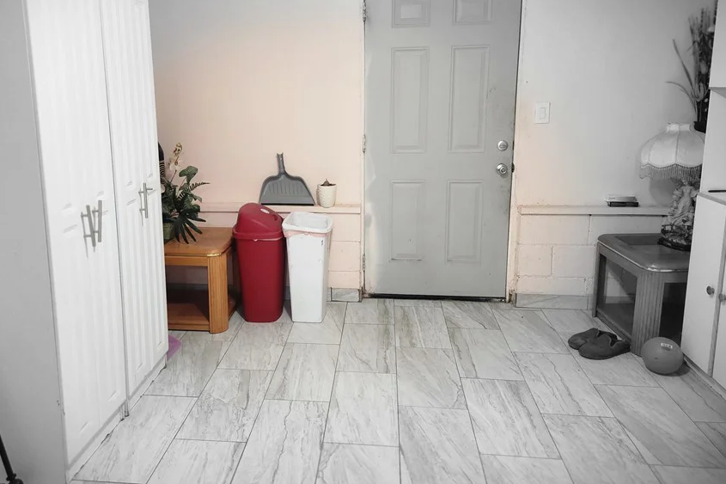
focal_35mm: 29
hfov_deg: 63.5
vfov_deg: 44.9
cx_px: 325
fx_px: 585
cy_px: 211
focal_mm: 5.4
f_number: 1.8
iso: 800
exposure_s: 1/120
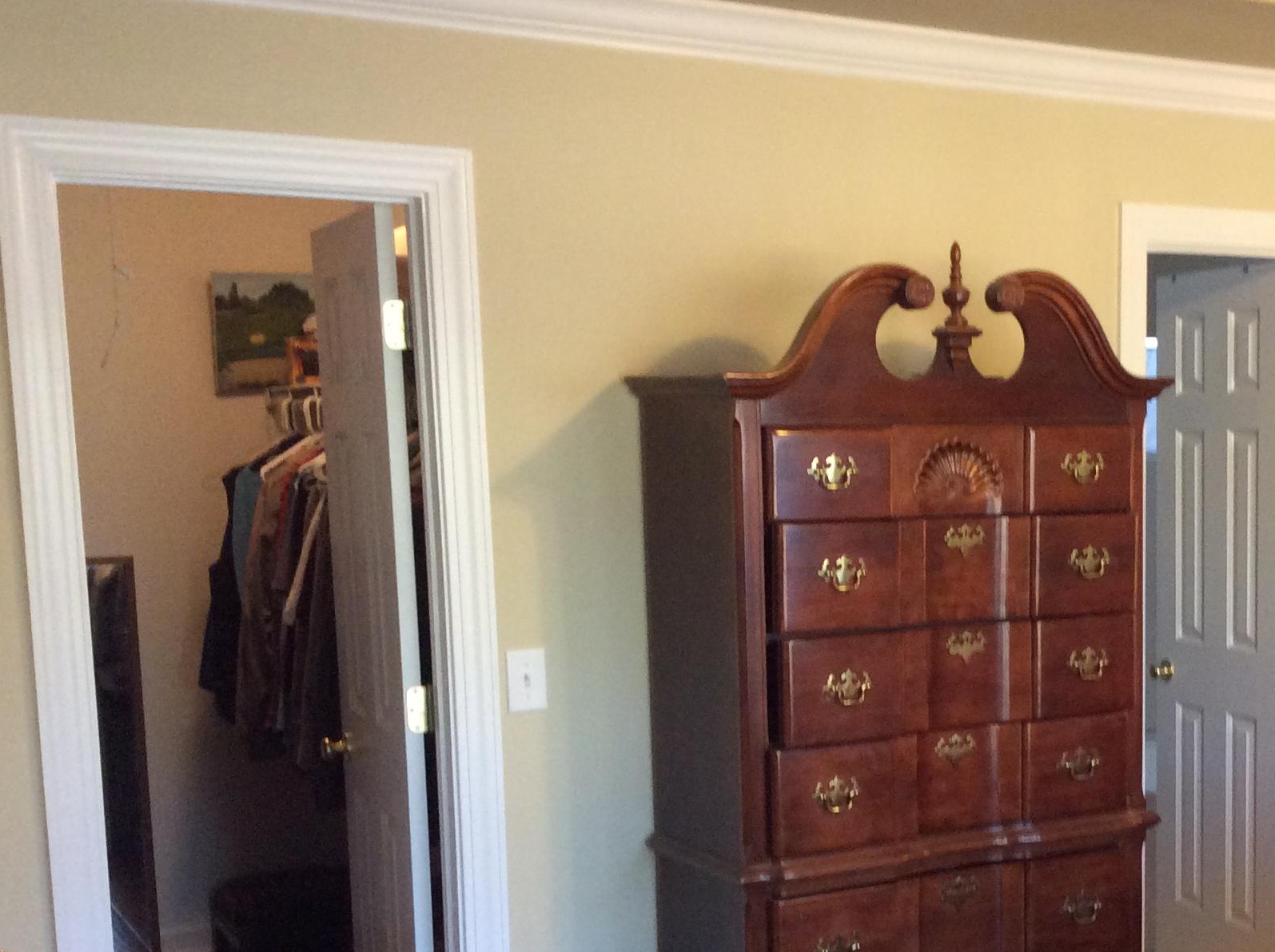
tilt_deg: -8.8
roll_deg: +1.4
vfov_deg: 27.7
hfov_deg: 35.9
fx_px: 1912
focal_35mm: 52
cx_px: 987
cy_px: 668
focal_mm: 3.3
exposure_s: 1/24
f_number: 2.4
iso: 200
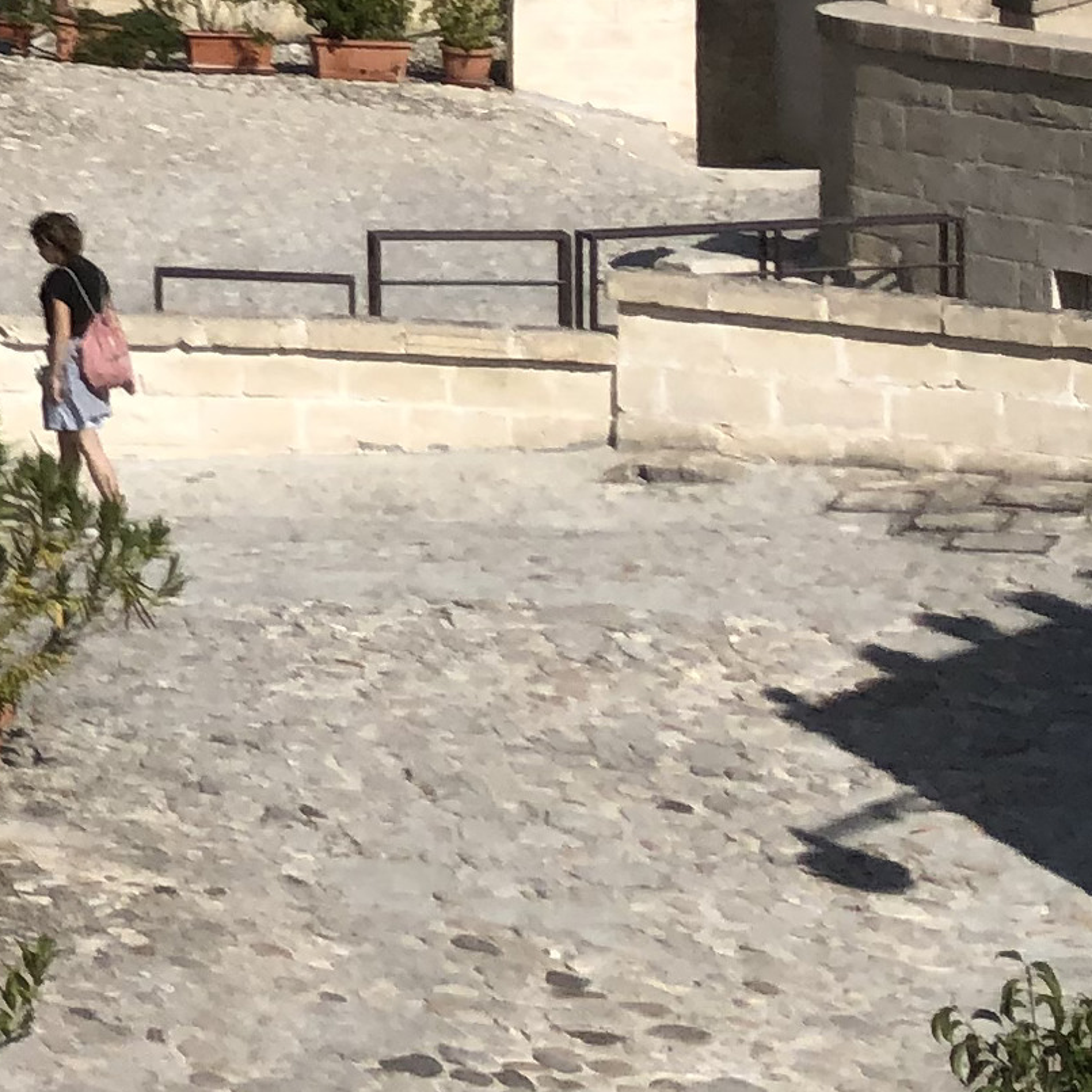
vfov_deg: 13.6
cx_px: -1300
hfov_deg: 12.1
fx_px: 4390
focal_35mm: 123
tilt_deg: -1.8
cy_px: -374
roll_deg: +1.5
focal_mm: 4
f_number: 1.8
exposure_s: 1/4878
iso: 20
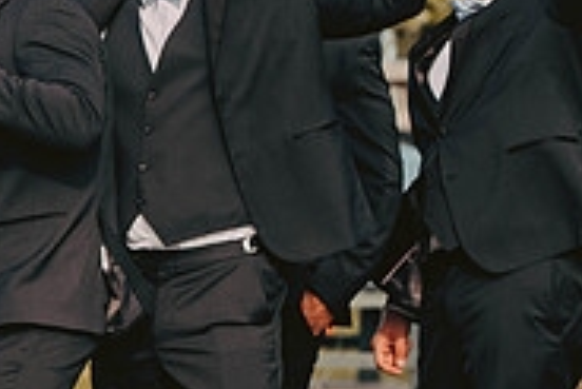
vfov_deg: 4.7
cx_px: -294
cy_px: 150
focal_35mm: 290
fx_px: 4692
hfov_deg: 7.0
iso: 500
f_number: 2.8
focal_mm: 92
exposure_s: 1/4000
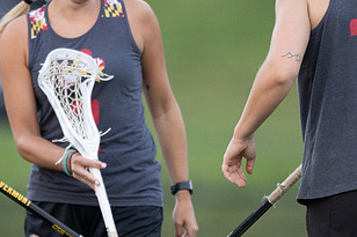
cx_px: 127
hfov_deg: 1.7
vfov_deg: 1.1
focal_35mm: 1250
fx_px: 12389
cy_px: 188
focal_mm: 400
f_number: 2.8
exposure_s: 1/1250
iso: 2200
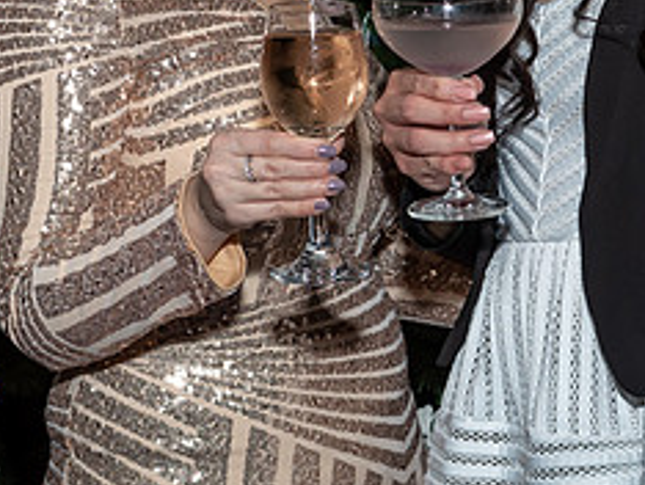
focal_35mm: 158
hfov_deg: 12.5
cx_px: 362
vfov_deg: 9.3
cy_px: -121
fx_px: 2947
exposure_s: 1/250
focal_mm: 38
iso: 400
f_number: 5.6
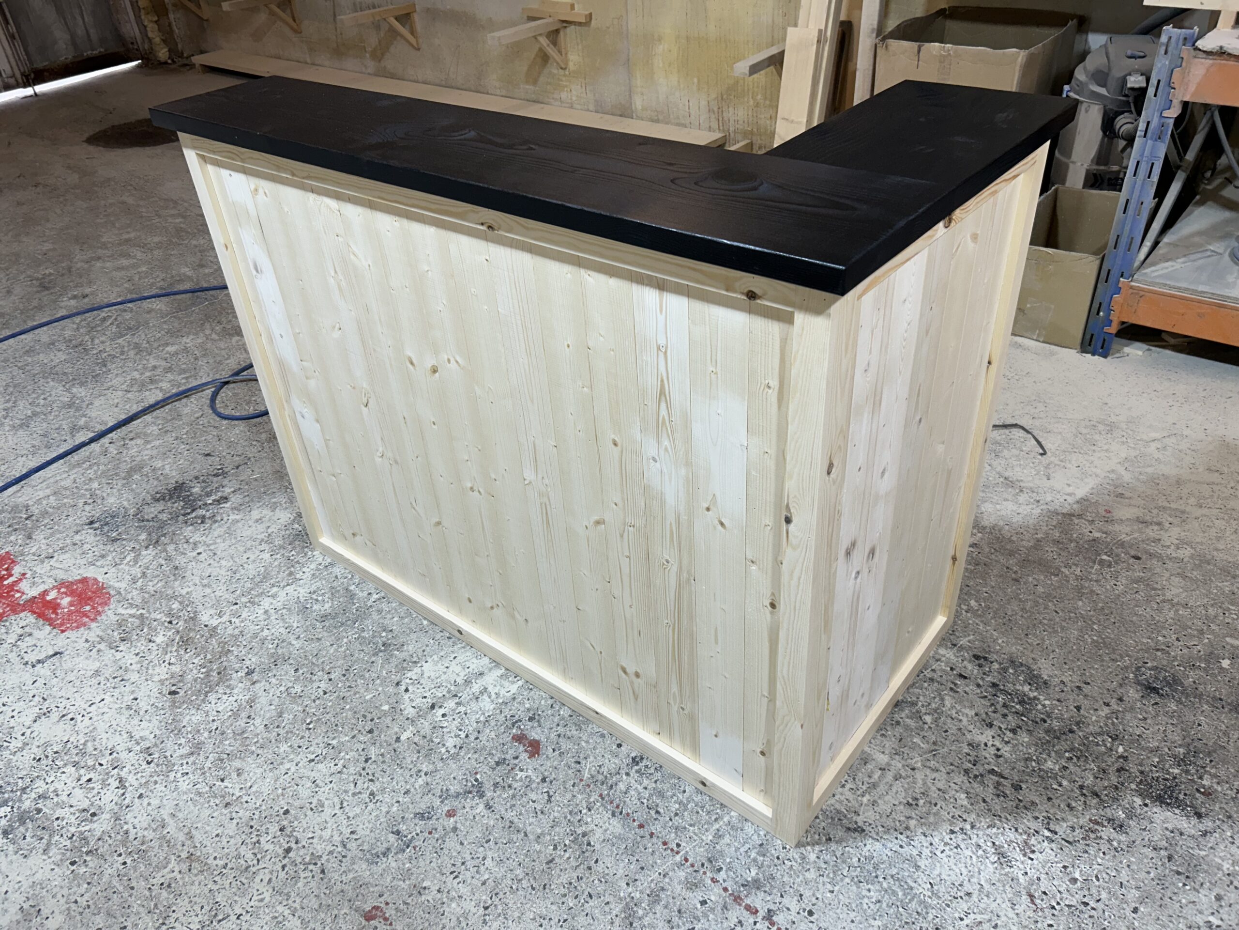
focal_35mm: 26
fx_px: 931
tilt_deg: -34.4
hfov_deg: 67.3
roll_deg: +4.2
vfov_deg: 53.1
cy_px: 465
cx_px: 620
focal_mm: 5.7
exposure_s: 1/100
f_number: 1.5
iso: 50
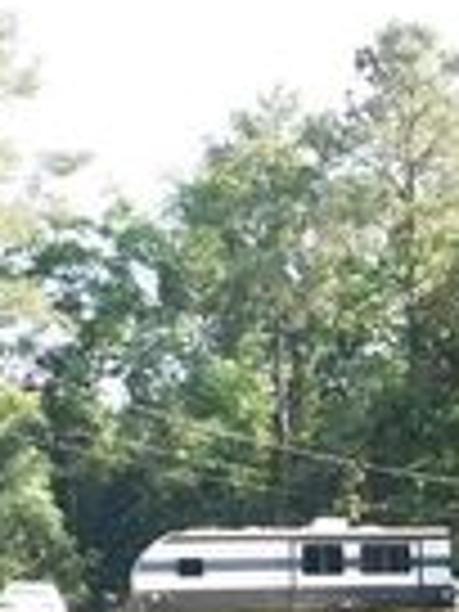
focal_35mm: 103
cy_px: 713
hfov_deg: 13.6
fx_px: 1821
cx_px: 662
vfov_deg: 18.2
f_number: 3.2
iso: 125
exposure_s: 1/320
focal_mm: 4.9
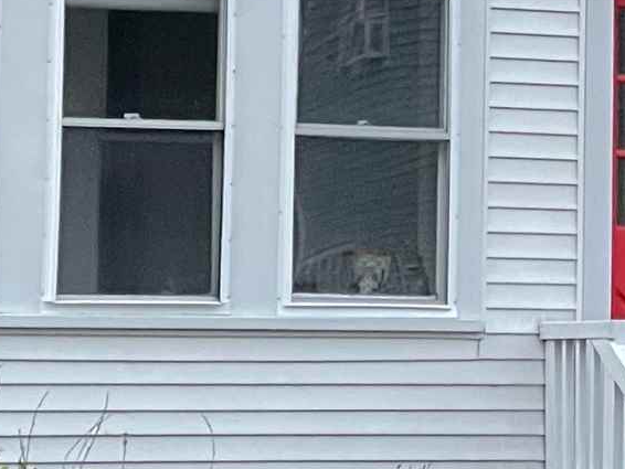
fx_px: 5094
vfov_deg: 5.2
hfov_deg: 7.0
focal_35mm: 282
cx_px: 727
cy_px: -299
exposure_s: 1/99
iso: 200
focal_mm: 6
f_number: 2
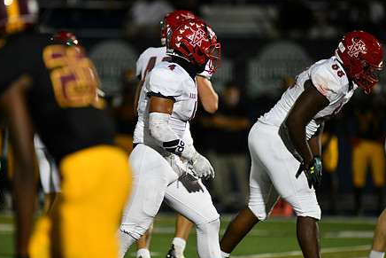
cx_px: 176
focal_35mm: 399
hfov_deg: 5.2
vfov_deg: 3.4
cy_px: 140
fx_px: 4279
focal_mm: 300
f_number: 2.8
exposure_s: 1/1000
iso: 1600
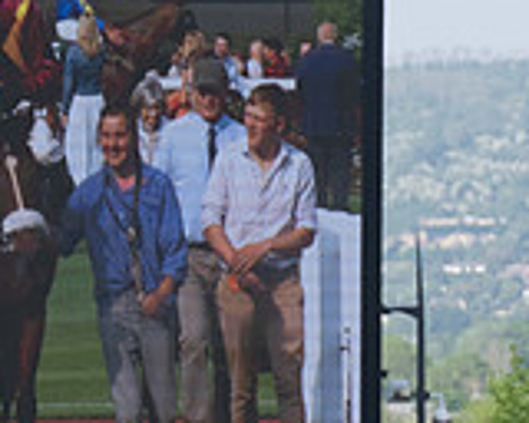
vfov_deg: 3.4
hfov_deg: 4.2
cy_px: 651
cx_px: 754
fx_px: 7139
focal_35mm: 456
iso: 400
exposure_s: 1/2500
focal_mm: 98
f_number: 5
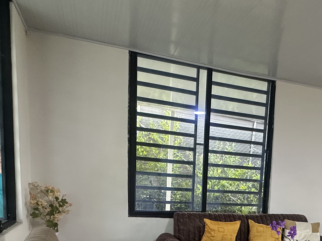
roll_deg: -2.8
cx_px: 213
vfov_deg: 37.1
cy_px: 233
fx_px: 326
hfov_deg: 51.7
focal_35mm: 35
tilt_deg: -9.0
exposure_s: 1/79
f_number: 2.2
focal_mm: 2.22
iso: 320
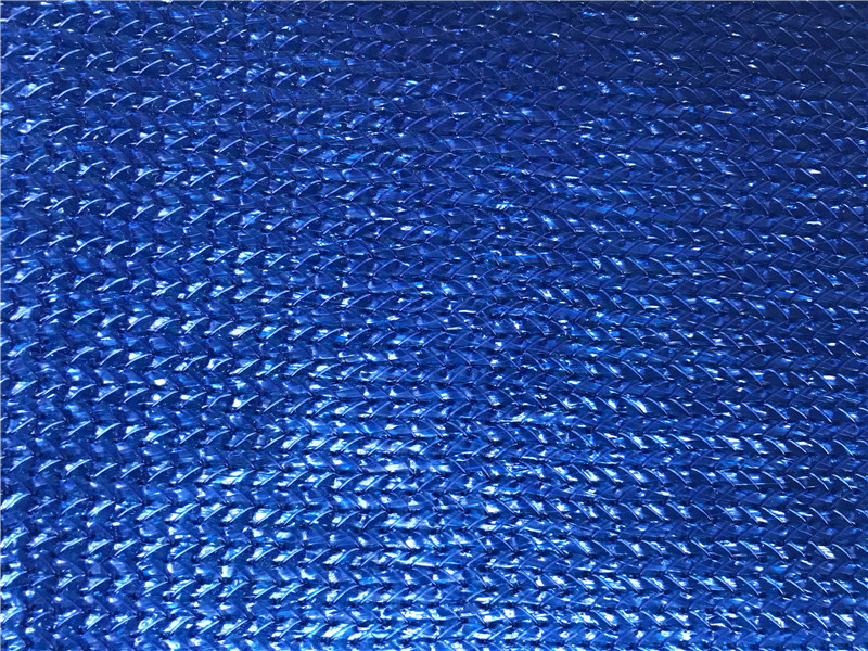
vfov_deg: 49.7
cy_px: 326
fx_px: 702
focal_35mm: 28
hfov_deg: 63.4
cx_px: 434
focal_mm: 3.99
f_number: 1.8
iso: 40
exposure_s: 1/33
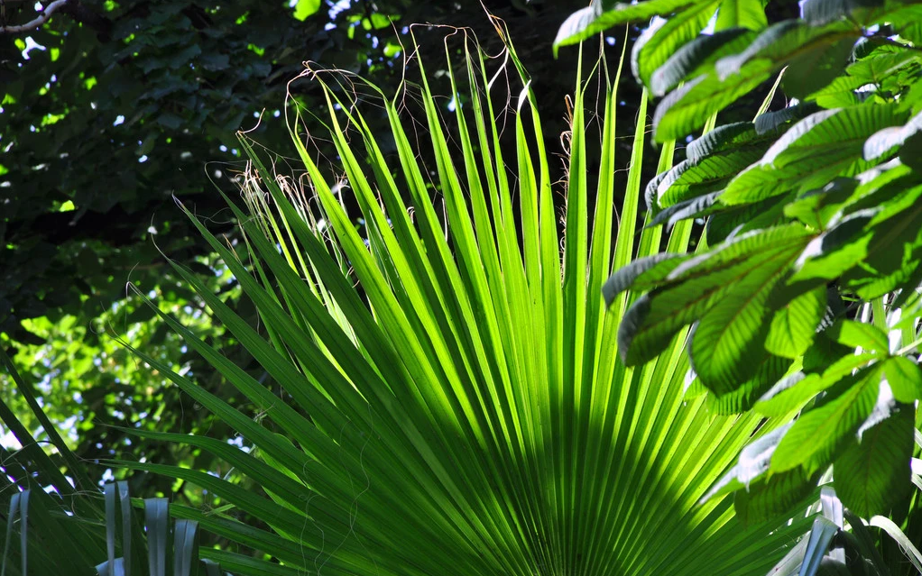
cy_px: 290
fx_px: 7690
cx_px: 461
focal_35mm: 306
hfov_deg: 6.9
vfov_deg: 4.3
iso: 200
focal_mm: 200
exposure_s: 1/80
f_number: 10
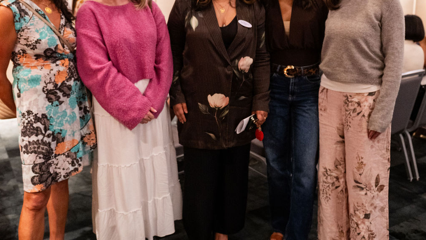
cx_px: 213
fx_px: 429
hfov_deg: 52.8
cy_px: 79
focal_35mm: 38
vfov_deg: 31.0
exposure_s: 1/100
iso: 1600
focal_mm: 24
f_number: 2.8
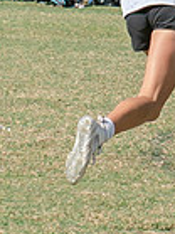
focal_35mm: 786
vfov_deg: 2.5
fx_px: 5306
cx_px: 453
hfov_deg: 1.9
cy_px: 40
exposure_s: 1/1000
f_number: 5.6
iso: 250
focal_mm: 70
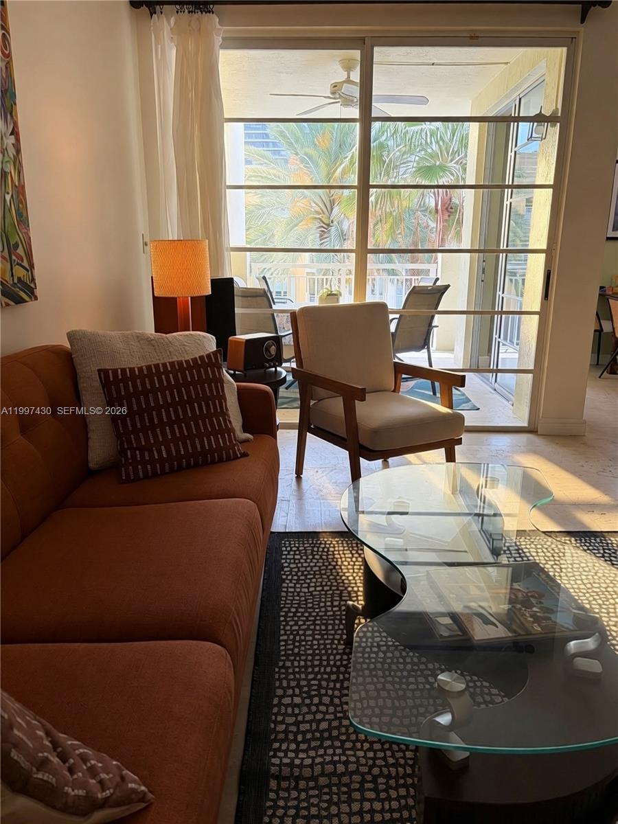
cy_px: 412
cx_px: 309
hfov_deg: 53.1
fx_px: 619
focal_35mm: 26
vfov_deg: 67.3
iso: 40
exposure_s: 1/299
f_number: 1.6
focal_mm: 5.96
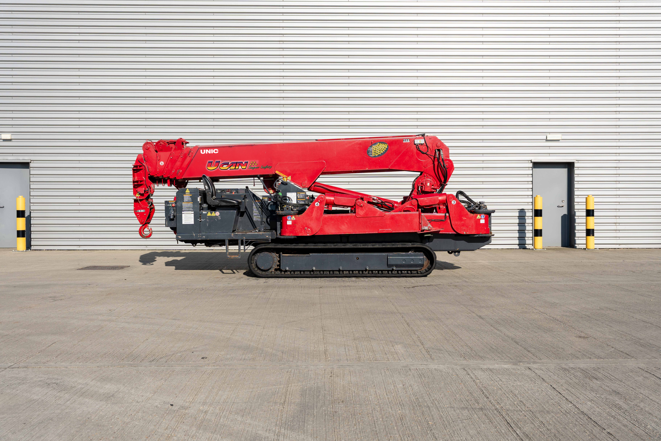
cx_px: 330
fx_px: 655
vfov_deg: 37.2
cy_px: 220
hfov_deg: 53.5
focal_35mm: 36
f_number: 5
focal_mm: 35.7
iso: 100
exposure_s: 1/640
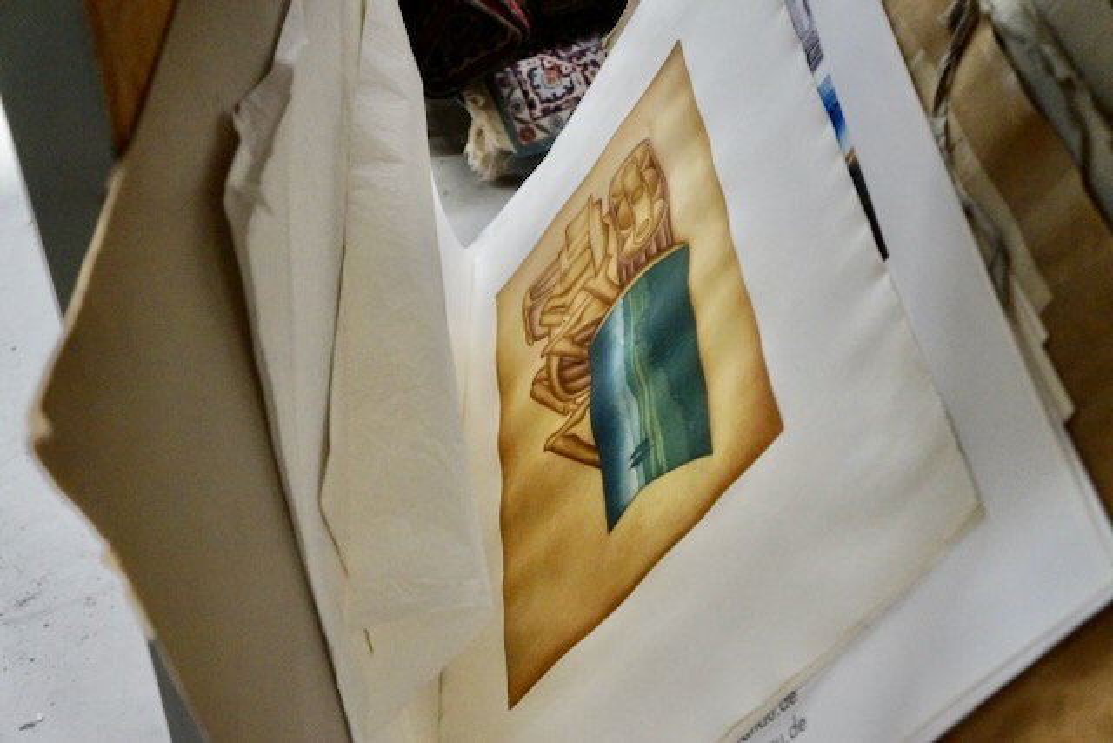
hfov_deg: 47.9
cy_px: 372
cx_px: 556
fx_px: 1252
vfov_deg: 33.0
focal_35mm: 40
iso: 3200
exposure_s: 1/160
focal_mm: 27
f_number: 4
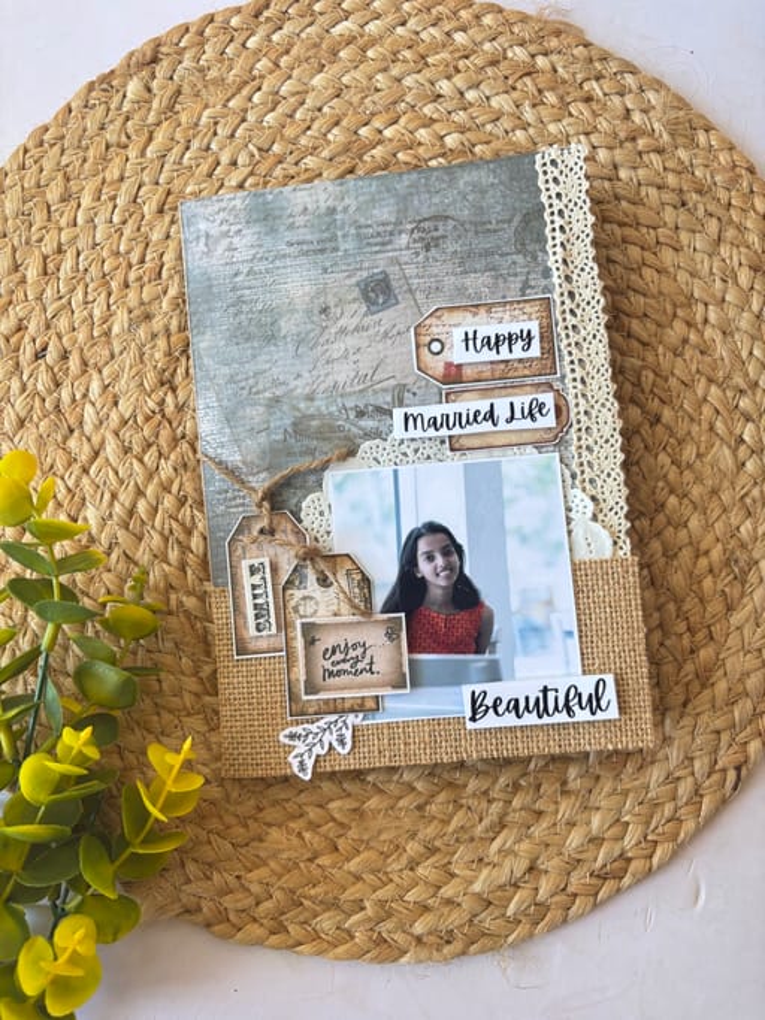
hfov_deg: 53.0
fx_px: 766
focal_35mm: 26
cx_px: 382
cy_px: 510
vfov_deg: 67.3
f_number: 1.6
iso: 125
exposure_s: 1/100
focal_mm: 5.96
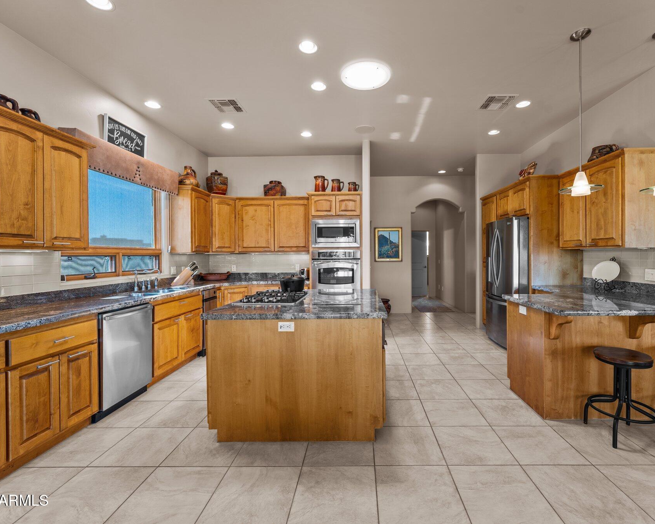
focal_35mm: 16
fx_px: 310
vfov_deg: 80.4
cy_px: 259
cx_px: 357
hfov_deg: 92.9
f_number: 8
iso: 320
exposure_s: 1/3
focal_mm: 14
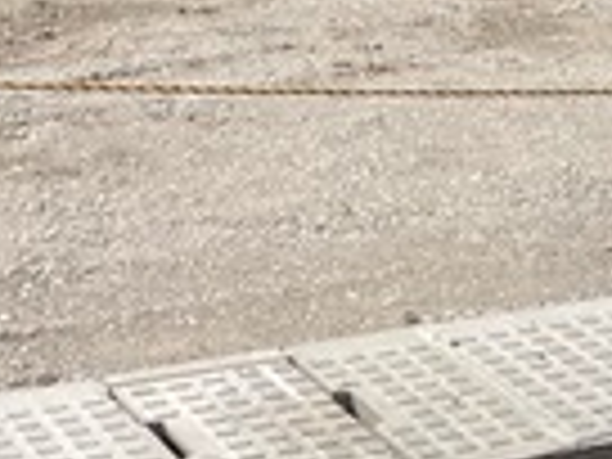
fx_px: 2334
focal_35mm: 132
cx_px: 216
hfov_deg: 14.9
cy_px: -378
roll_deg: -2.1
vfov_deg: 10.5
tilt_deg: -4.3
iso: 25
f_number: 1.8
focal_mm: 3.99
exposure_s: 1/3040
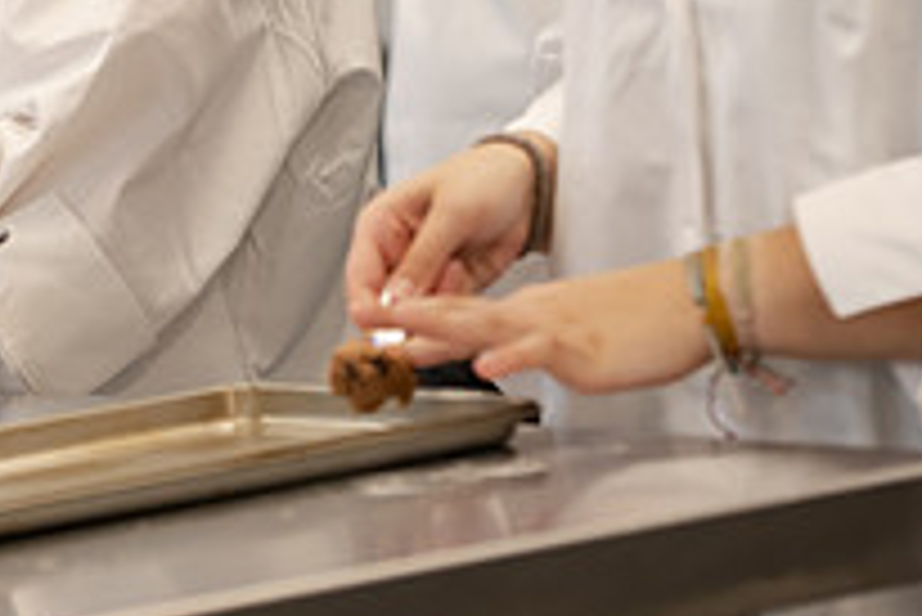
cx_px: 99
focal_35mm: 283
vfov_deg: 4.8
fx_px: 7253
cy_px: -209
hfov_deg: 7.3
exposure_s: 1/200
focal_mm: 100
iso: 500
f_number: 3.5
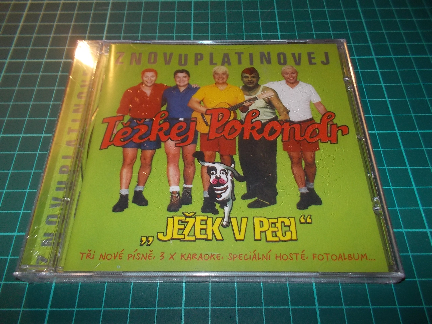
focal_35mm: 29
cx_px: 216
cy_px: 162
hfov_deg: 61.7
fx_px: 362
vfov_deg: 48.2
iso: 200
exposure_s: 1/30
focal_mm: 4.1
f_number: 3.3
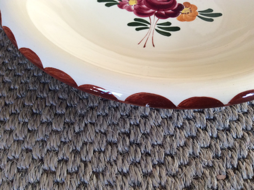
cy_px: 95
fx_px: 234
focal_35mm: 32
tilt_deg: -55.5
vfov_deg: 44.1
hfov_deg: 56.9
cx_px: 127
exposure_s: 1/24
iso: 100
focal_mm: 3.3
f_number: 2.4
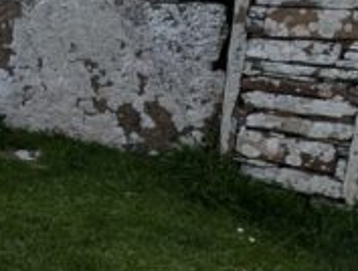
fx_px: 778
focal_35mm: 75
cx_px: -172
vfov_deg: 19.7
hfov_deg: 21.8
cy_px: 185
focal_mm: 1.95
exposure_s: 1/3891
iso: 42
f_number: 2.2
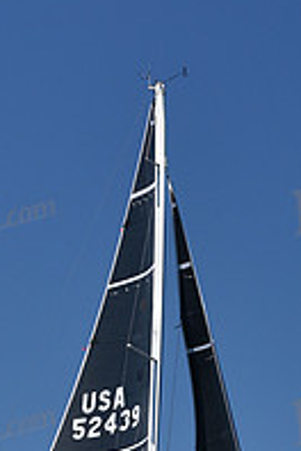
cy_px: 538
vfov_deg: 9.9
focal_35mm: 205
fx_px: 2571
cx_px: 174
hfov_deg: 6.7
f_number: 5
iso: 250
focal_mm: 70
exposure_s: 1/800
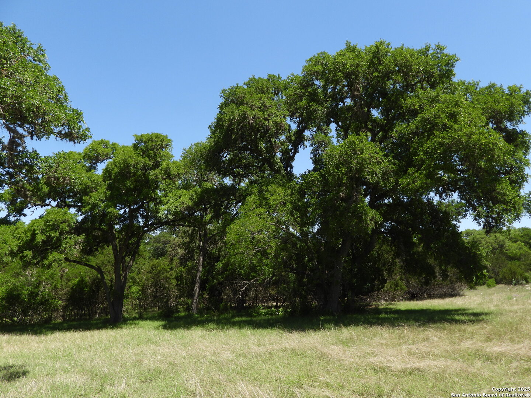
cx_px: 266
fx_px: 368
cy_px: 199
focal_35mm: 24
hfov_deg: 71.6
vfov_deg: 56.8
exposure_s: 1/1000
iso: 100
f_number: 2.8
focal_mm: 4.3
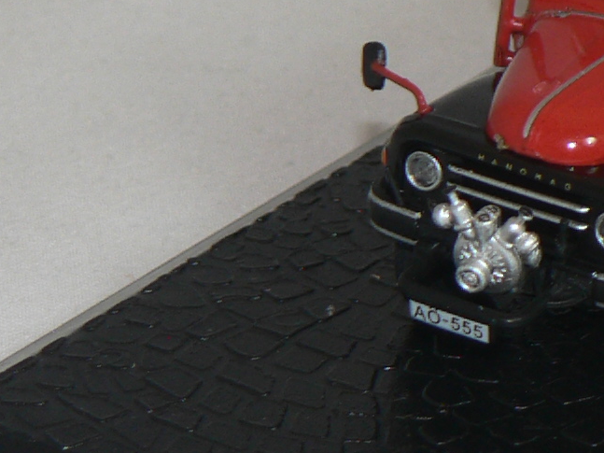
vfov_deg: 4.1
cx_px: 823
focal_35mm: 360
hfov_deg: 5.5
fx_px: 6280
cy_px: 3
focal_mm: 15.2
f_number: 3.2
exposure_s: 1/60
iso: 80
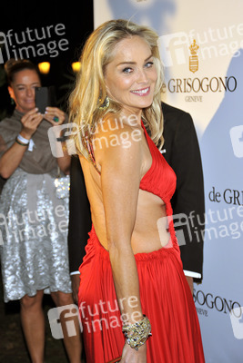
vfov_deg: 22.6
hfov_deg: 15.2
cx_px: 122
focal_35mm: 90
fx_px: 910
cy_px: 182
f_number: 5.6
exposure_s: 1/160
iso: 500
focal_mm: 90
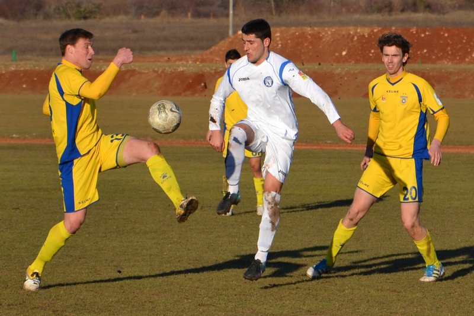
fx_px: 2073
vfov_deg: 8.7
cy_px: 158
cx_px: 237
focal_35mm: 158
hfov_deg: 13.0
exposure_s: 1/2000
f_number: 7.1
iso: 400
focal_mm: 105
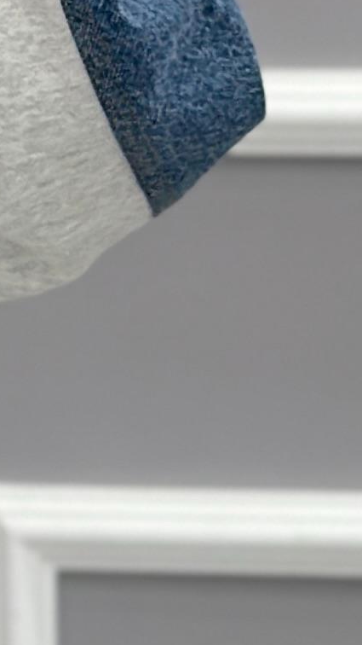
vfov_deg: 7.7
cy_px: 104
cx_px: -640
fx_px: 4763
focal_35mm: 279
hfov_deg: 4.2
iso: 100
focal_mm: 6.86
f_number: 1.78
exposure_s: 1/141
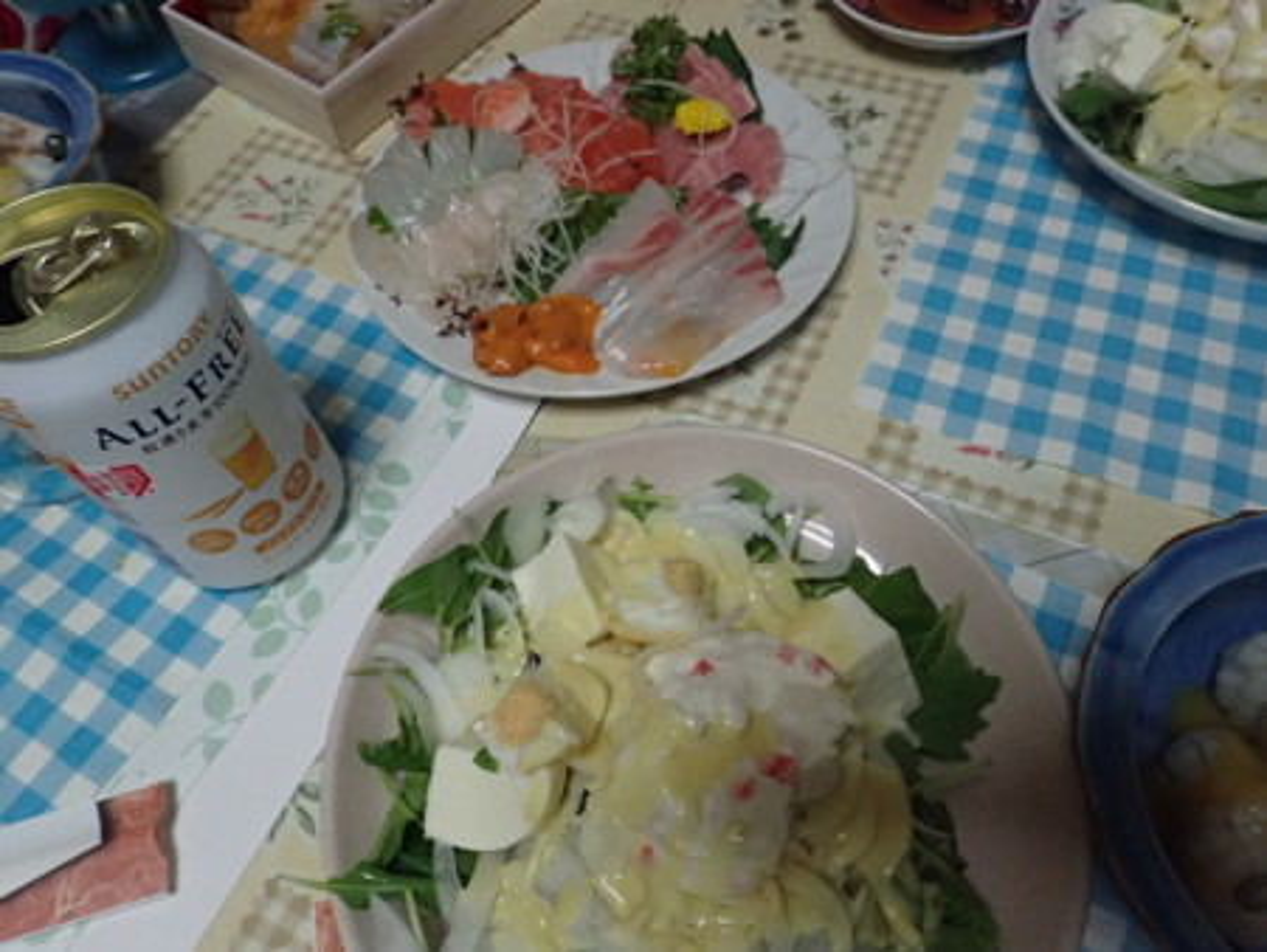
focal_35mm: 25
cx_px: 634
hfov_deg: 69.4
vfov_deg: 54.9
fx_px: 916
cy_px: 476
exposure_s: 1/125
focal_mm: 4.5
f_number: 2.8
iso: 800
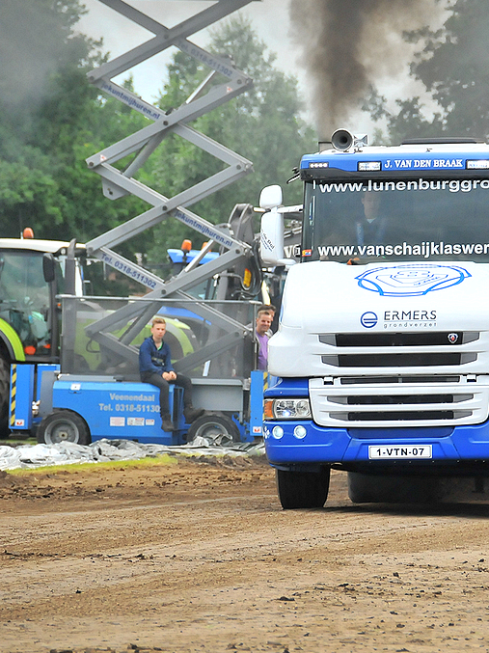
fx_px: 8220
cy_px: 326
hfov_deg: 3.4
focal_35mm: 436
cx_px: 363
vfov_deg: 4.5
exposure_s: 1/250
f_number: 5.6
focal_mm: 200
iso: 1000
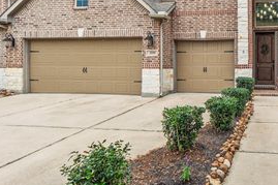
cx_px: 237
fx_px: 201
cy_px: 57
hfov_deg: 61.3
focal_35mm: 26
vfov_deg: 48.4
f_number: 8
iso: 100
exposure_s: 1/160
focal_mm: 14
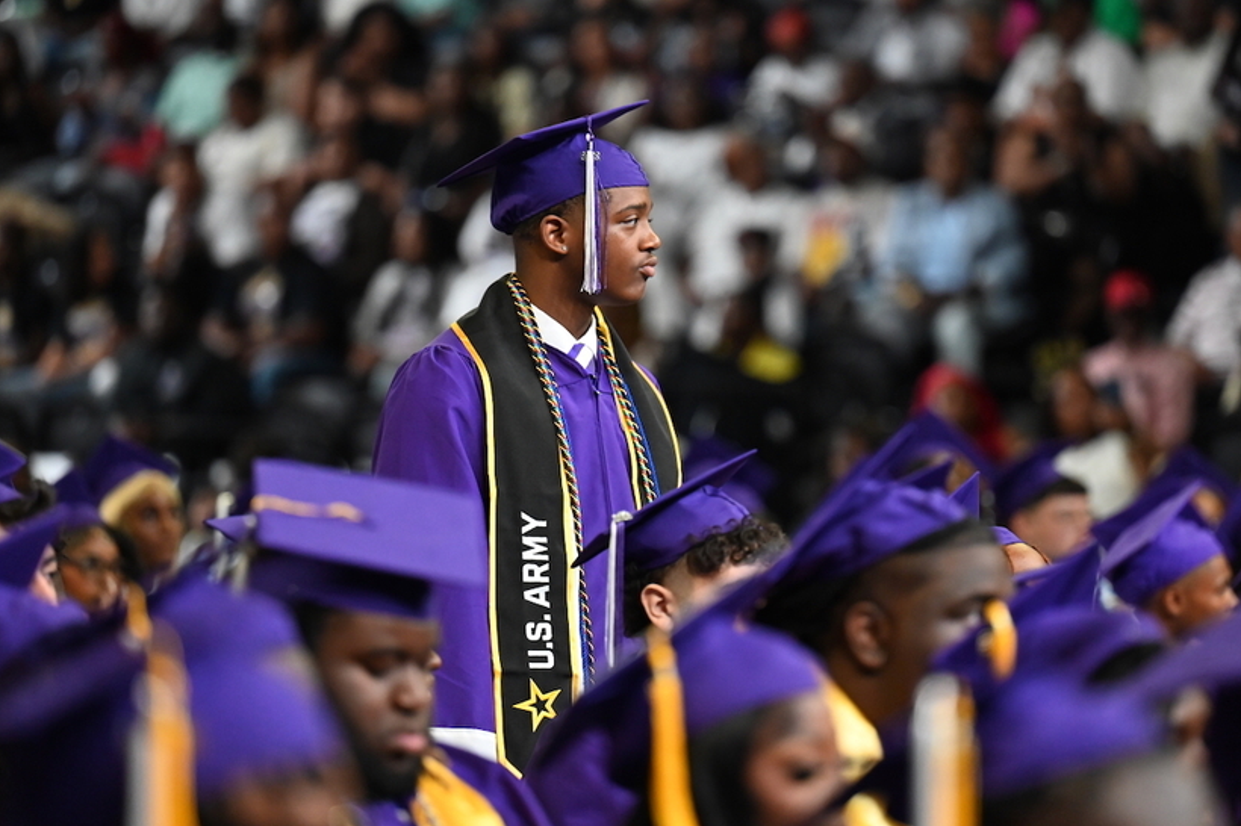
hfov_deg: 8.9
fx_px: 7959
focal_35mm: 231
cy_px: 371
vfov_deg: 5.9
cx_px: 664
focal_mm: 185
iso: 3200
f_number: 2.8
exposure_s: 1/200
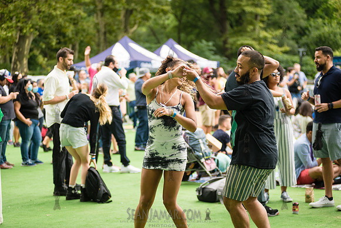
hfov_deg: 25.4
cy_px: 114
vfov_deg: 17.1
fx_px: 758
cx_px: 170
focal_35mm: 80
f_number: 3.2
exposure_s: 1/640
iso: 500
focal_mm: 80
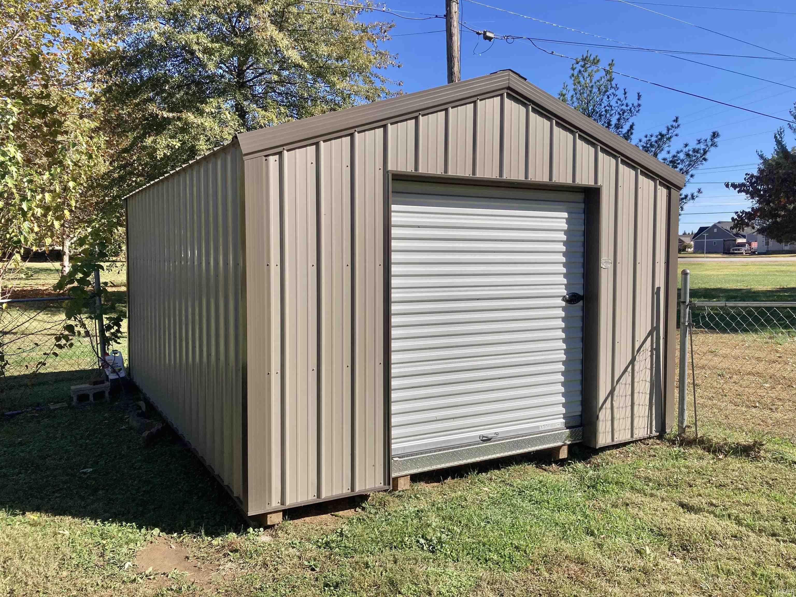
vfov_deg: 49.7
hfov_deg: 63.4
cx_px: 398
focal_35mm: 28
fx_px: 644
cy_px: 298
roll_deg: +1.2
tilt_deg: -2.6
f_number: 1.8
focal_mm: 3.99
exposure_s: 1/2315
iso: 20
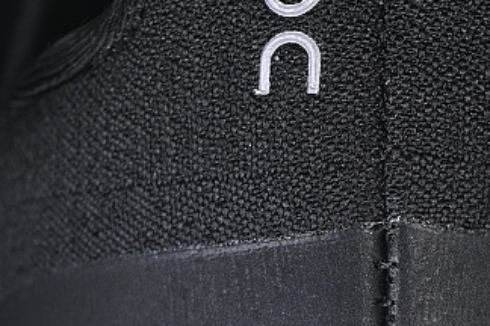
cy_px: 377
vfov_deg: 5.5
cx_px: 366
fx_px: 3403
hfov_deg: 8.2
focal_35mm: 250
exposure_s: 1/60
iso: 160
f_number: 6.3
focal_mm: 50
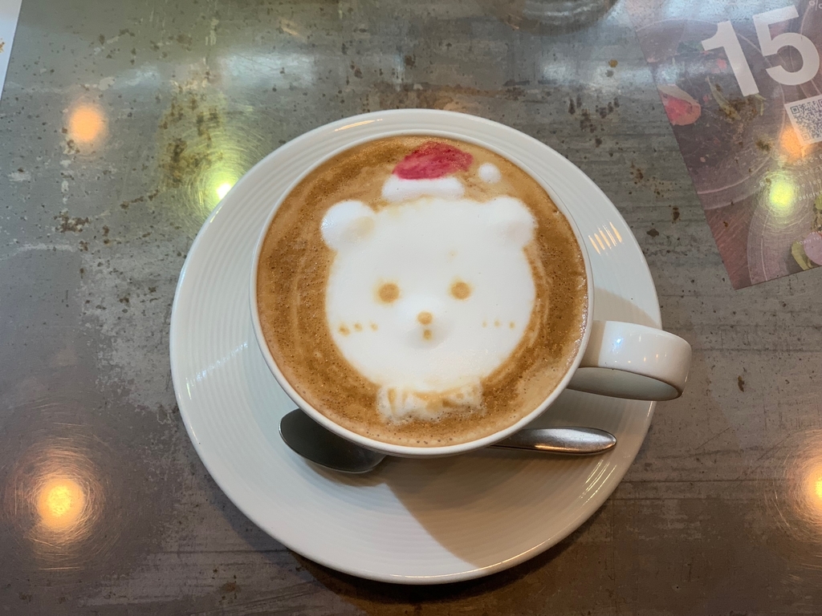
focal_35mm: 52
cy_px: 308
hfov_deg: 36.8
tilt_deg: -73.6
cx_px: 411
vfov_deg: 28.0
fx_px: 1235
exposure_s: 1/50
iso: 125
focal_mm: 6
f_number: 2.4
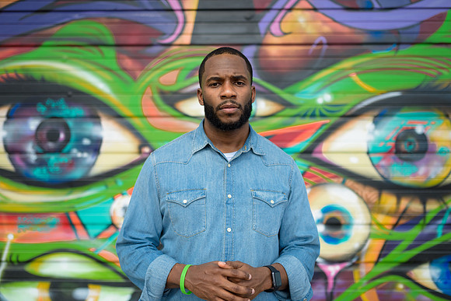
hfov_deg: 54.4
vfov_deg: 37.9
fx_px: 439
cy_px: 150
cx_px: 226
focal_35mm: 35
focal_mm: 35
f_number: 1.8
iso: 100
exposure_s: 1/2500
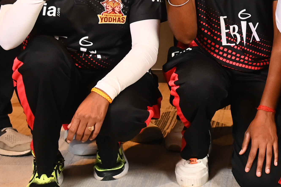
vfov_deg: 9.7
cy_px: -95
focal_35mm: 137
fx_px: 1069
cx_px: 291
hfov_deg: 14.7
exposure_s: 1/160
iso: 1000
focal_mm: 30
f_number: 4.5
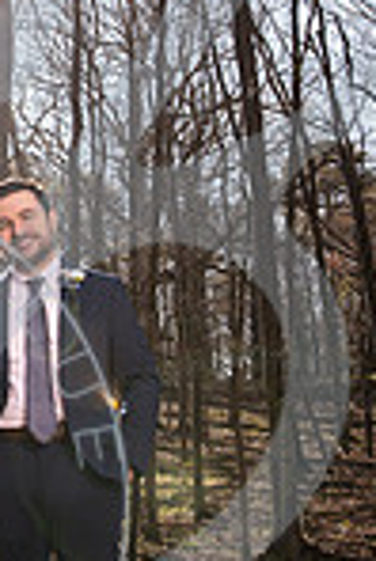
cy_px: 220
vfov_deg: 27.6
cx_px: -53
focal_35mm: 73
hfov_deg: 17.9
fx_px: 1141
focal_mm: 24
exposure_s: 1/800
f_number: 2.8
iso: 100
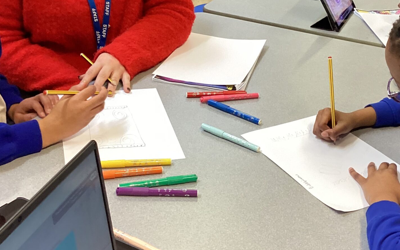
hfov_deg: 34.4
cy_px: 68
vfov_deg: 21.8
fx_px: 643
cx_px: 247
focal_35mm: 59
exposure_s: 1/50
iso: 160
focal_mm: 3.3
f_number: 2.4
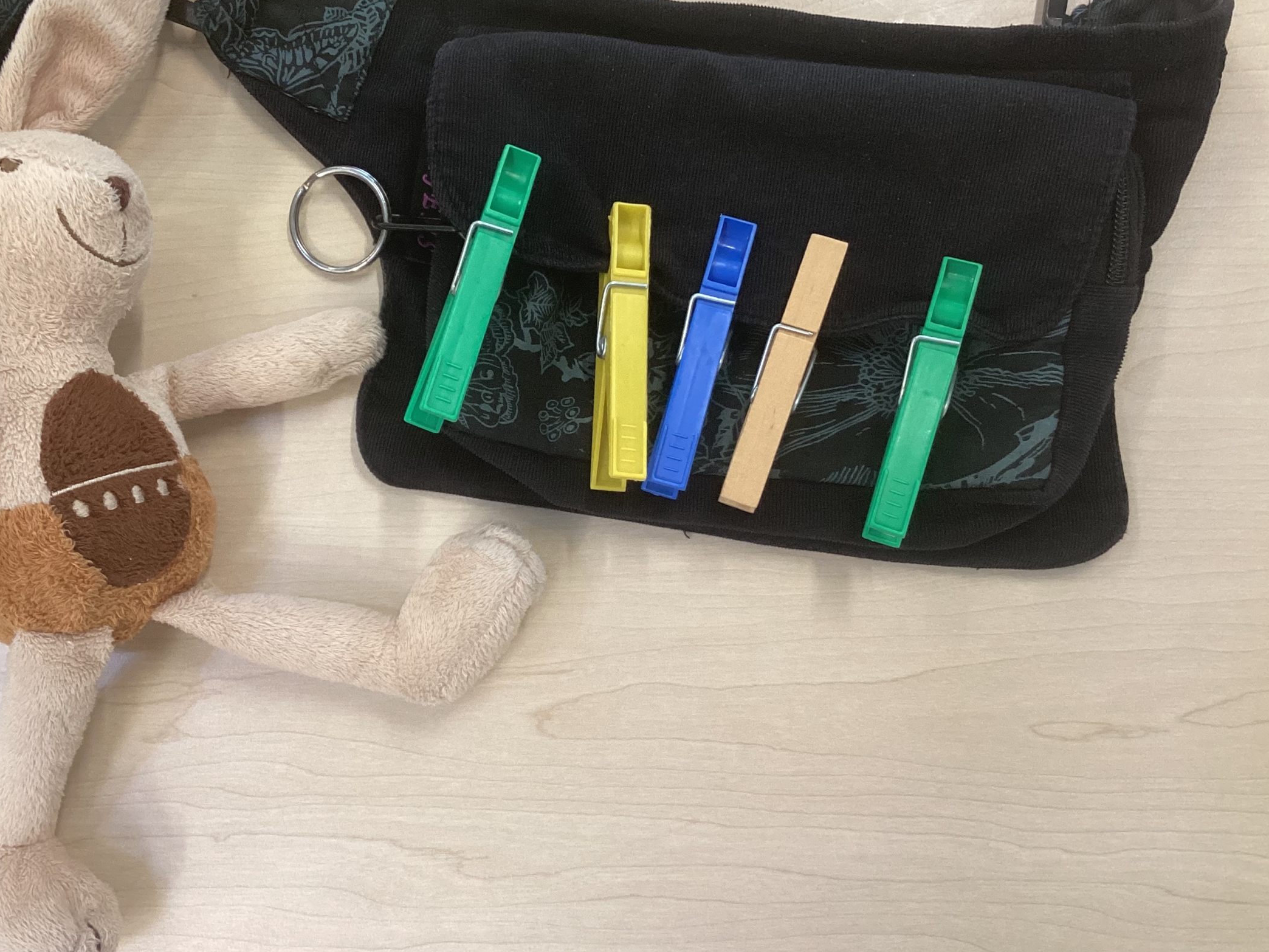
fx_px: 1393
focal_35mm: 38
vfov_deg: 37.6
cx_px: 513
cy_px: 404
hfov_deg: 48.7
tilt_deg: -81.6
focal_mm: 3.3
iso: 125
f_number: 2.4
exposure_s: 1/50
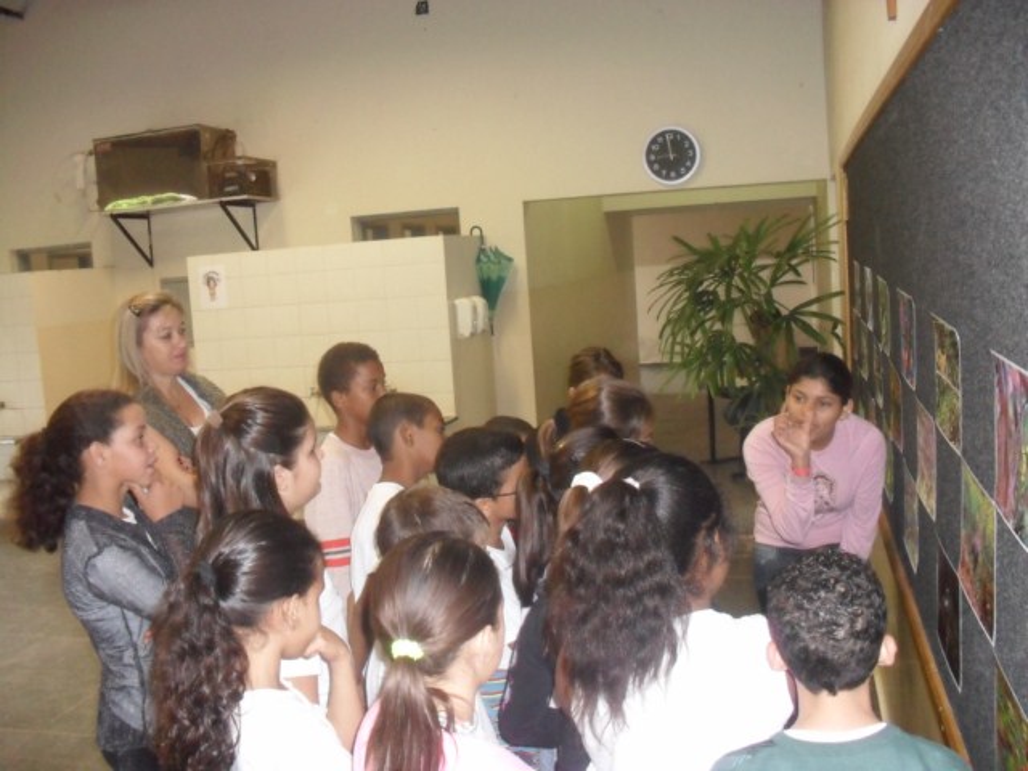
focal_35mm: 35
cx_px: 514
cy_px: 386
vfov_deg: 40.7
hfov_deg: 52.6
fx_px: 1039
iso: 400
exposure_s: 1/45
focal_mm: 6.3
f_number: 3.2
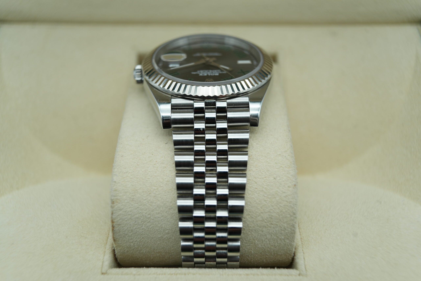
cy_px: 140
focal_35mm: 35
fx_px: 409
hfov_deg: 54.4
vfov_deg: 37.9
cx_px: 210
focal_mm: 35
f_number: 5
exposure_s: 1/250
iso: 400
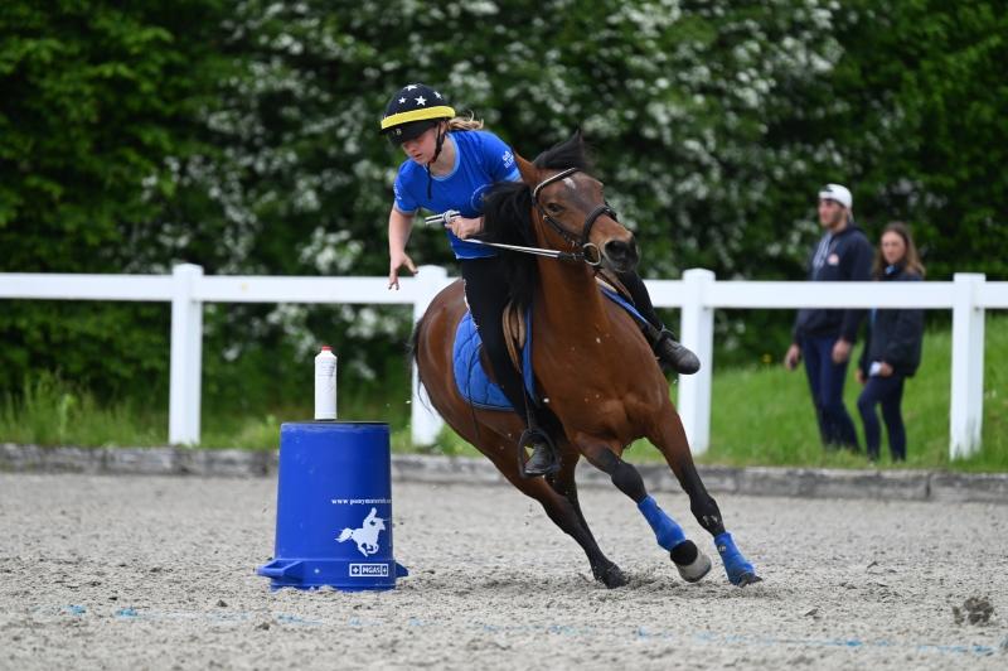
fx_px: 10071
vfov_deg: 3.8
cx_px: 504
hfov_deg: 5.7
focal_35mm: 360
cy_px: 336
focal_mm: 360
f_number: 5.6
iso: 560
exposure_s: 1/1250
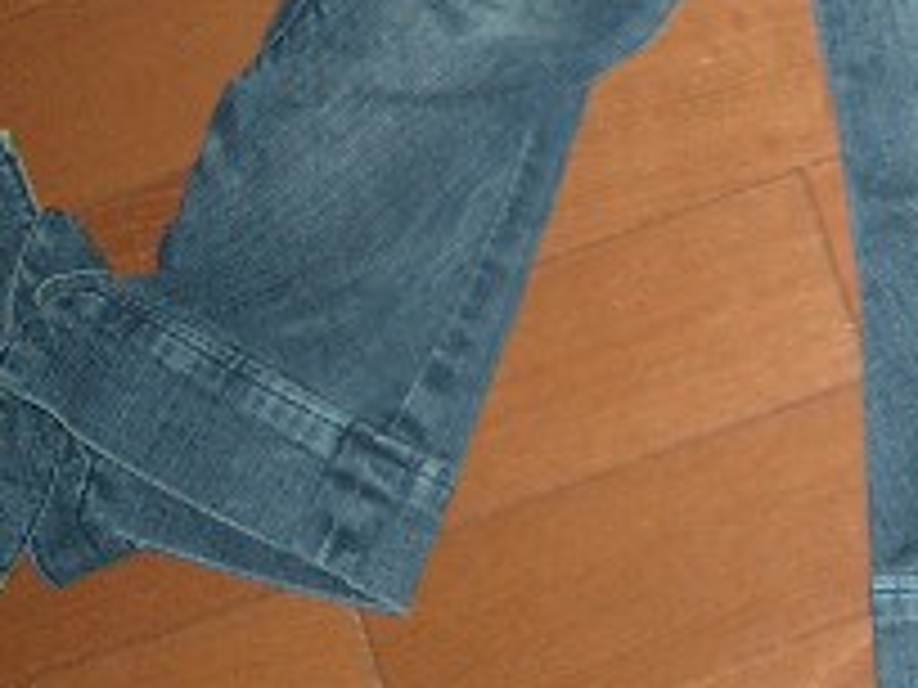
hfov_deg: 16.5
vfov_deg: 13.4
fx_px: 2917
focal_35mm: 110
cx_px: 1332
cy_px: 166
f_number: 2.6
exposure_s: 1/40
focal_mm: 5.8
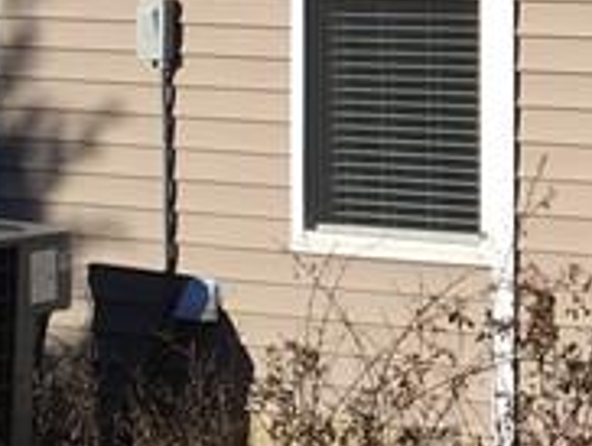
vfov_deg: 8.9
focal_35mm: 163
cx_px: 969
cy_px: -267
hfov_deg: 11.5
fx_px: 2791
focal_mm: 4.15
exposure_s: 1/1748
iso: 25
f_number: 2.2
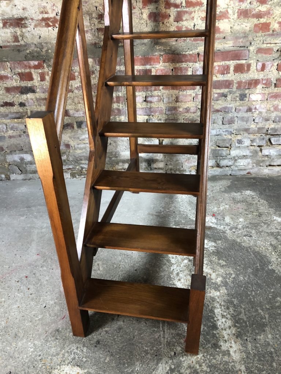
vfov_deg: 63.4
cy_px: 187
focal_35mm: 28
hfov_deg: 49.7
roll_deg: +2.9
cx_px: 140
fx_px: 303
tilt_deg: -28.5
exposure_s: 1/17
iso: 100
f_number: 1.8
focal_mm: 4
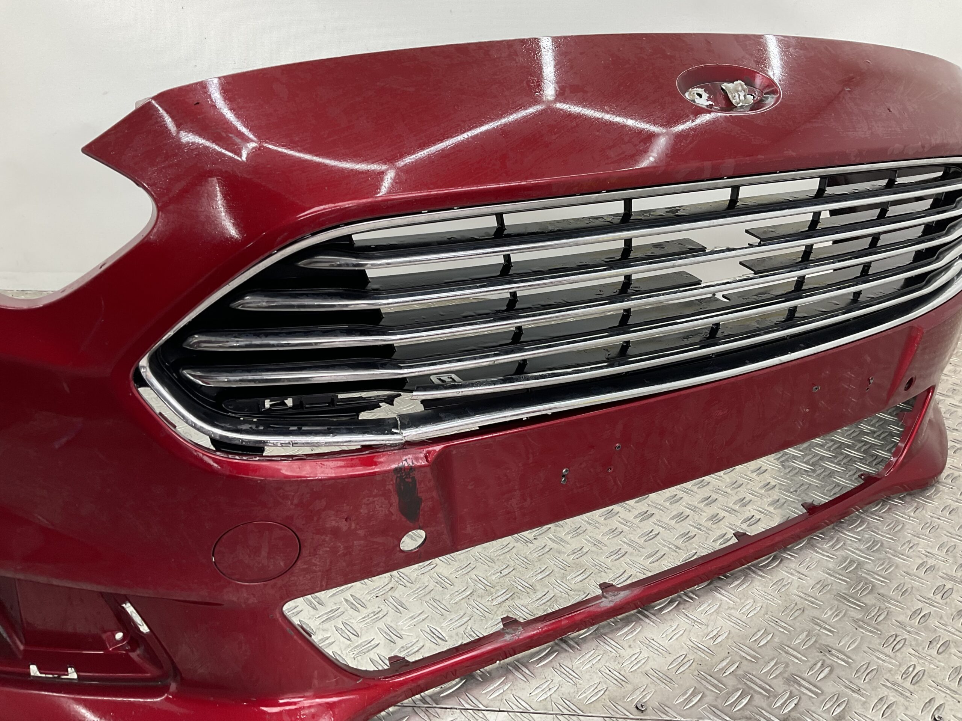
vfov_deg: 48.2
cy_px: 360
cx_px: 481
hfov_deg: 61.7
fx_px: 806
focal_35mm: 29
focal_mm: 3
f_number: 1.8
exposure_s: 1/120
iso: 50
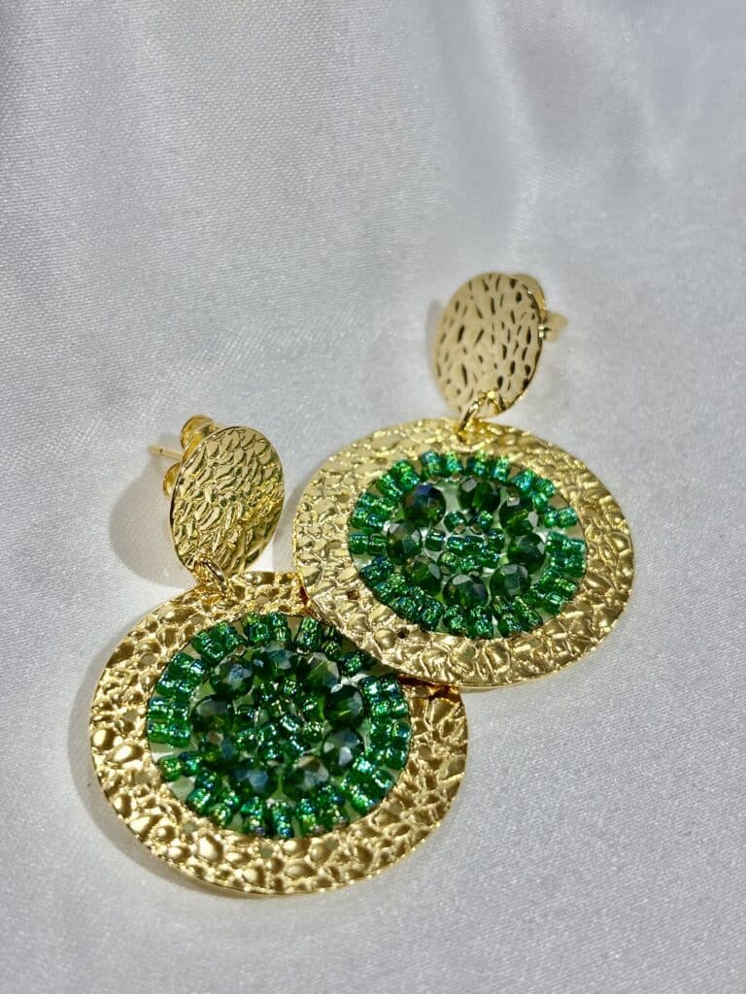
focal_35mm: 52
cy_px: 497
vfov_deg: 36.8
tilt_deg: -46.7
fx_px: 1494
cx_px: 373
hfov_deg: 28.0
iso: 32
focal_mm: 5.96
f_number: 1.6
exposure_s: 1/202
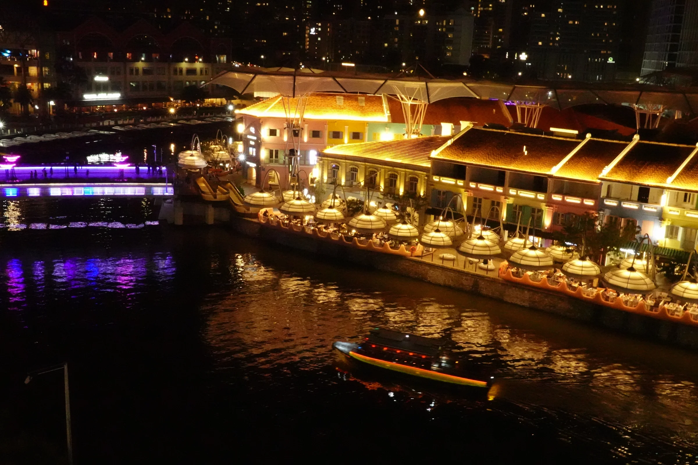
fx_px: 775
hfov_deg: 48.5
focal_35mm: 40
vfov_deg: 33.4
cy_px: 232
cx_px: 349
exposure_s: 1/13
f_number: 11
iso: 6400
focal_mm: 14.69
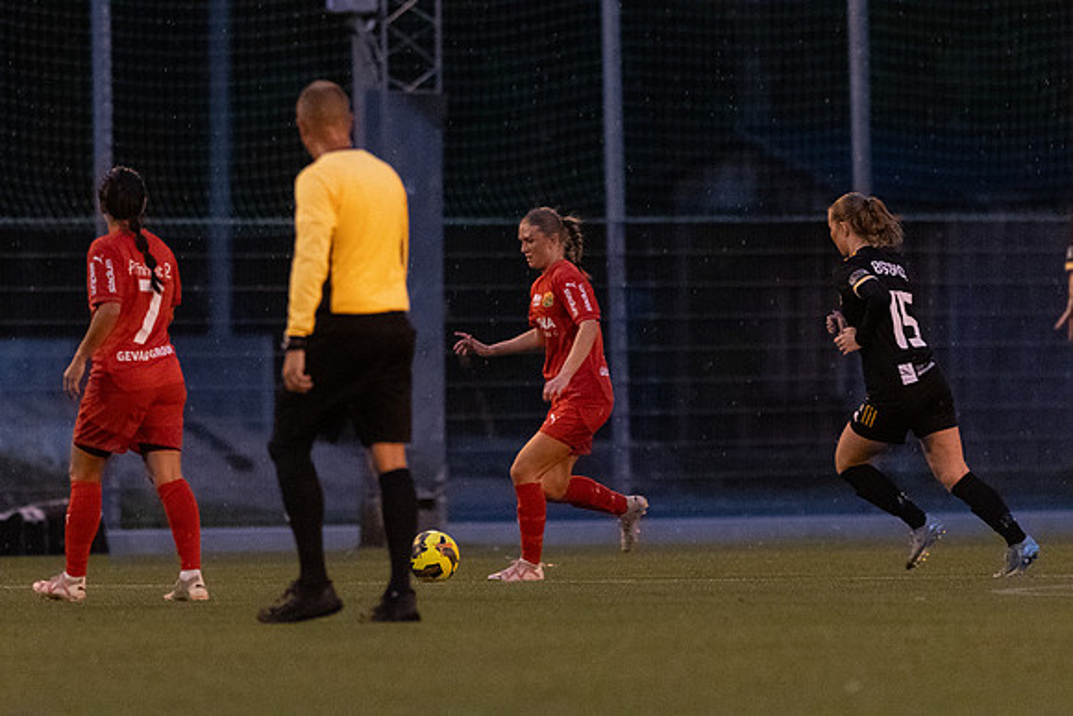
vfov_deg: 2.3
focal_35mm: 600
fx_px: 17887
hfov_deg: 3.4
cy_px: 358
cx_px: 536
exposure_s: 1/640
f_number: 3.2
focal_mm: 300
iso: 8000
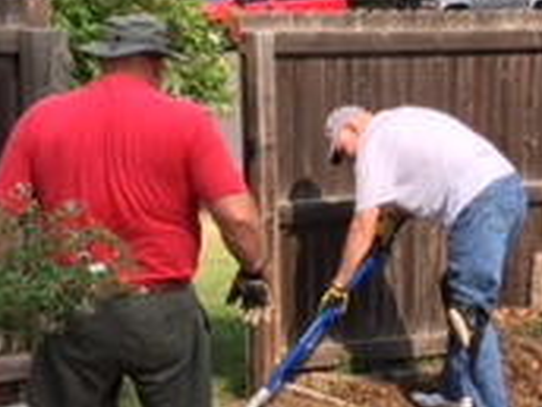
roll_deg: -2.3
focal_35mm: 108
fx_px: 1691
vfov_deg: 13.7
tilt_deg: -13.9
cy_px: 284
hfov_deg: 18.0
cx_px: 473
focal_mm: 4.15
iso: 32
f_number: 2.2
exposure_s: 1/670
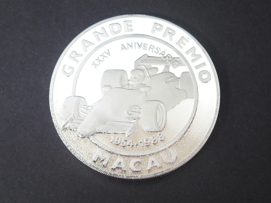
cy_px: 102
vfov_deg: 21.0
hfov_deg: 27.8
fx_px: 548
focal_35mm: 70
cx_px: 136
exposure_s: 1/50
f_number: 2.8
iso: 800
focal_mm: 14.5
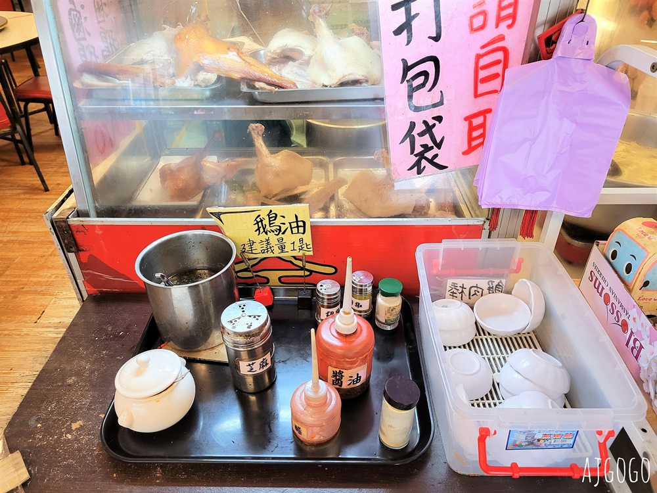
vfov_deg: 53.1
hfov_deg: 67.3
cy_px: 246
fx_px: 493
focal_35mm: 26
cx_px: 328
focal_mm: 5.4
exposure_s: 1/120
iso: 250
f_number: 1.8
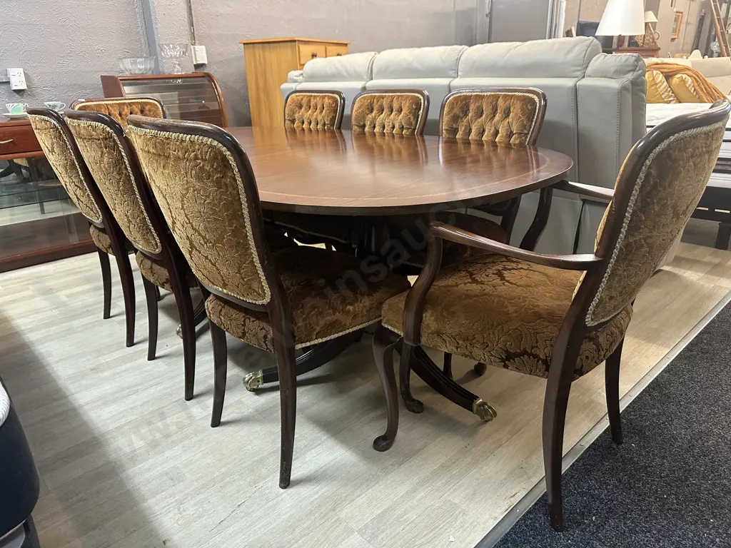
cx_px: 366
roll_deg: +2.5
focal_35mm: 24
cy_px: 274
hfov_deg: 71.6
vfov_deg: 56.8
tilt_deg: -21.4
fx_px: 507
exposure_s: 1/50
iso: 320
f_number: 1.78
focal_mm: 6.86
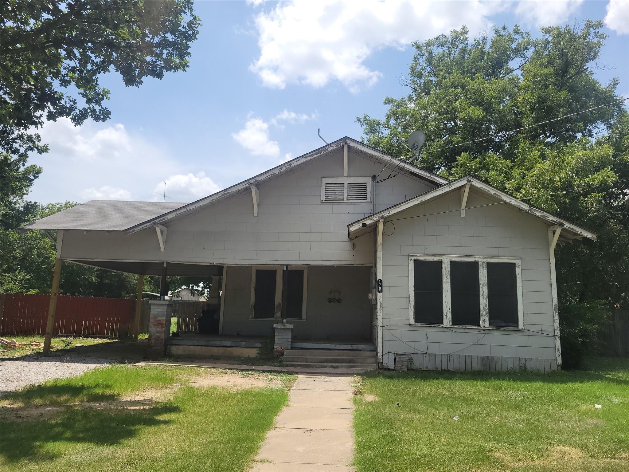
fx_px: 472
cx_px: 314
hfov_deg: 67.3
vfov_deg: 53.1
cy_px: 236
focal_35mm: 26
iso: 40
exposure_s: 1/2579
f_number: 1.8
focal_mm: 5.4
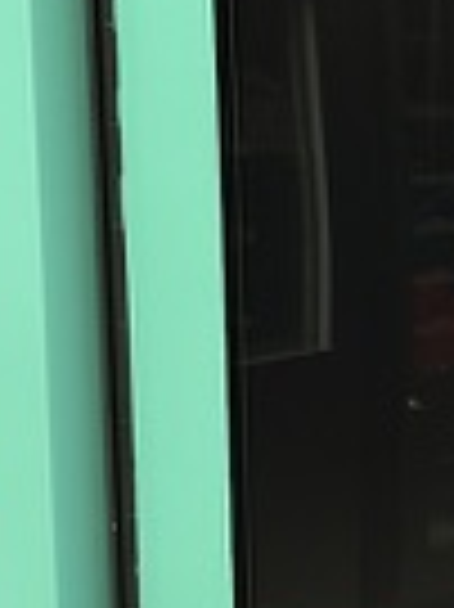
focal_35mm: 182
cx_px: 378
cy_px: 653
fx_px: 3188
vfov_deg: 10.7
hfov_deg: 8.1
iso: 80
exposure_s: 1/121
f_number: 1.78
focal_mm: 6.76
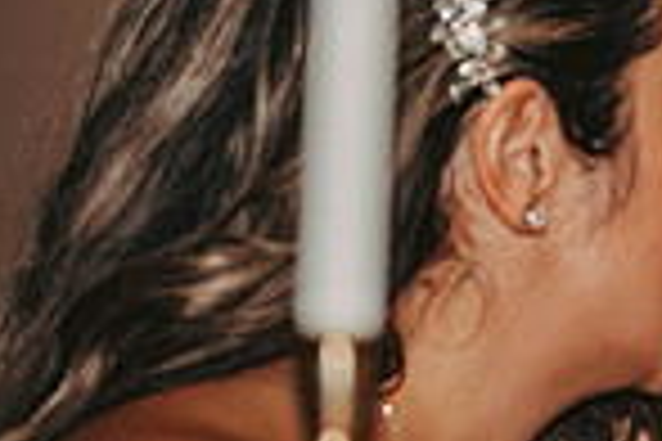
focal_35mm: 571
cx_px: 1288
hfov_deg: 3.6
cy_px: -20
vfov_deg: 2.4
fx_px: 10499
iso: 500
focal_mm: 145
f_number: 3.2
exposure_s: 1/80
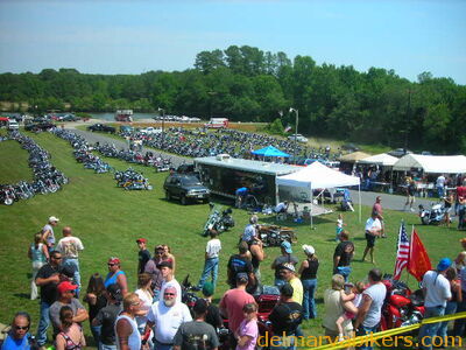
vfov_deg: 37.7
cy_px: 175
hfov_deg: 49.0
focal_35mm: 38
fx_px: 512
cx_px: 233
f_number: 6.4
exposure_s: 1/155
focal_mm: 6.3
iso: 50
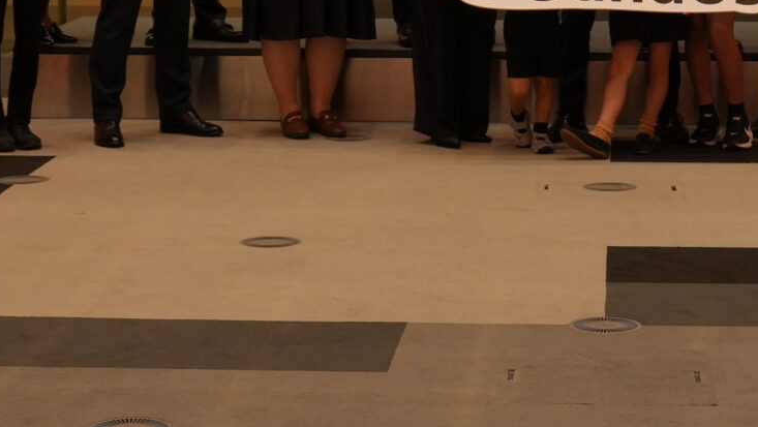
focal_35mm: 117
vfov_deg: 10.0
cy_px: -236
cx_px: 537
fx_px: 2353
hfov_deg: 18.2
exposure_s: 1/40
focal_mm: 32
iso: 500
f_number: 5.6
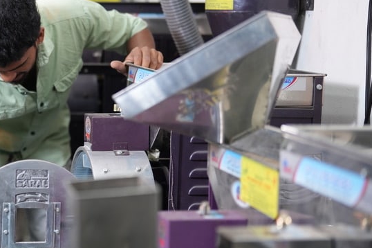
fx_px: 1043
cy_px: 104
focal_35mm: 101
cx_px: 4
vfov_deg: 13.5
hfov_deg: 19.7
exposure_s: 1/500
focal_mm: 50
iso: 500
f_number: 1.4
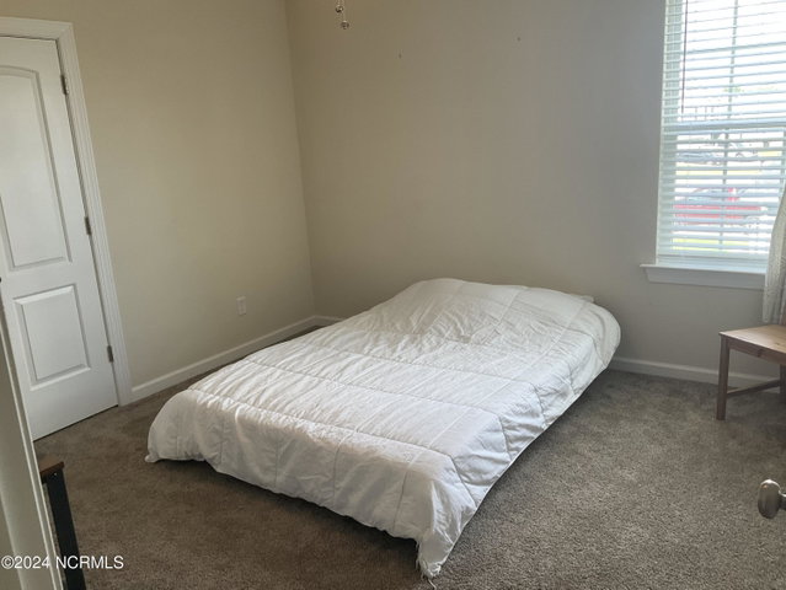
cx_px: 393
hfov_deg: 61.6
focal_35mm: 29
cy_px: 295
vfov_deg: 48.3
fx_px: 659
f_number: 1.8
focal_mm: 3
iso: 64
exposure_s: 1/60
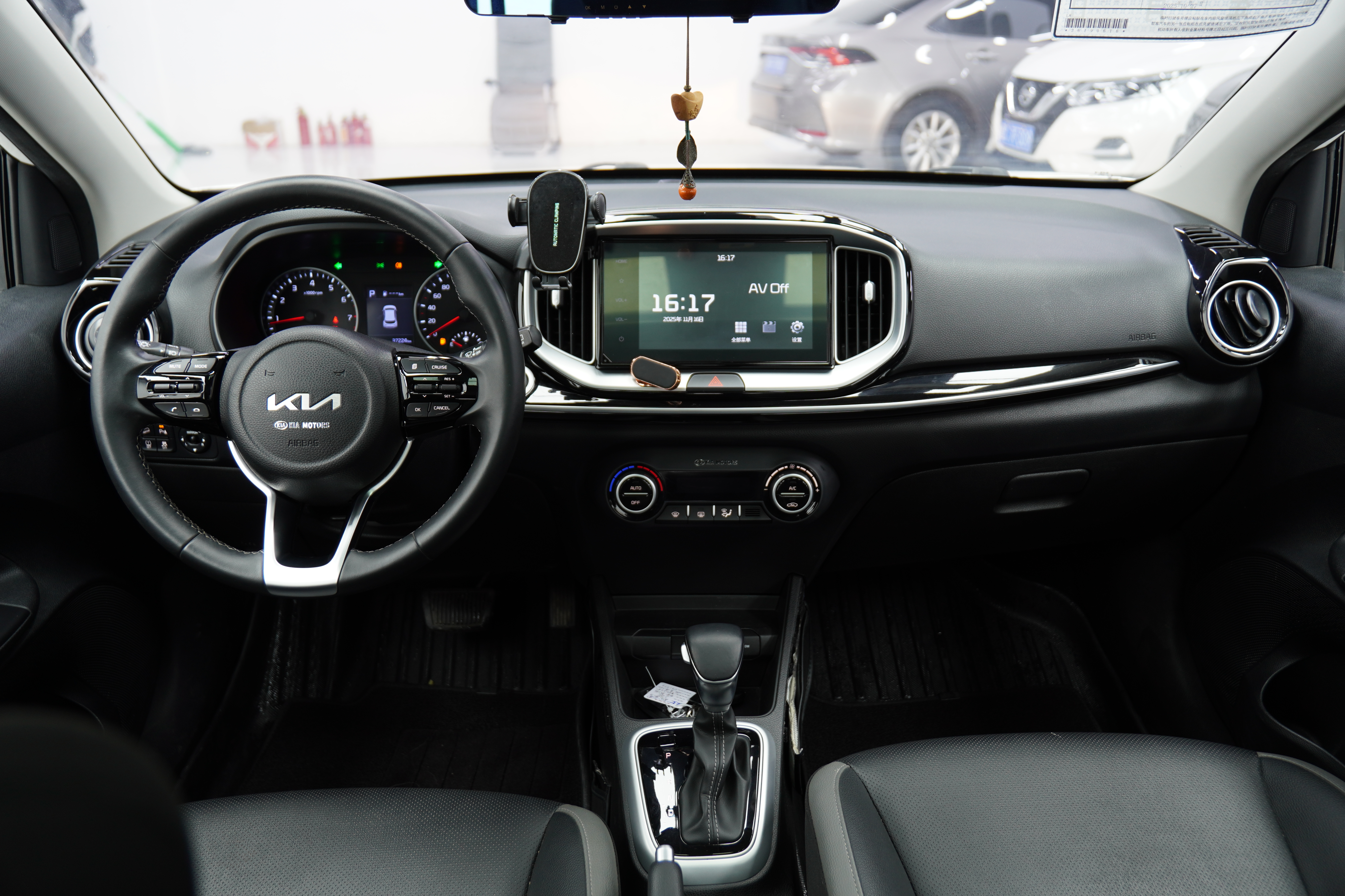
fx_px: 1009
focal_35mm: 27
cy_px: 448
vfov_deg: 47.9
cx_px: 672
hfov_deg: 67.4
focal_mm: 18
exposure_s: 1/25
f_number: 2.8
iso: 160
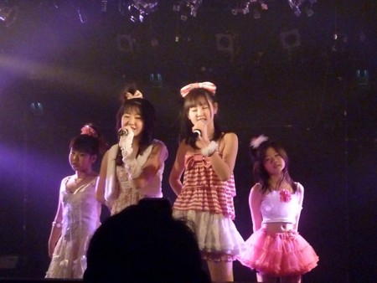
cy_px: 142
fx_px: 981
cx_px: 188
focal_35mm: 90
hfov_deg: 21.8
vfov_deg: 16.4
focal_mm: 14.7
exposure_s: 1/40
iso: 3200
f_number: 4.3
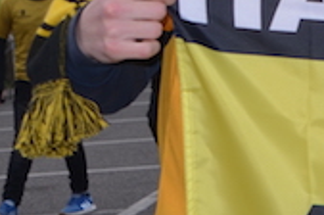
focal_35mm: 205
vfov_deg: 6.7
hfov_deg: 9.1
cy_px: 11
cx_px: 776
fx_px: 1842
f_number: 5.6
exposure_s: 1/200
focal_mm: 22
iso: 100
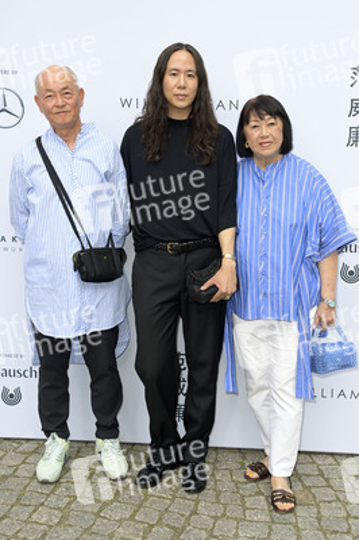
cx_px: 180
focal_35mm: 42
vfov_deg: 46.4
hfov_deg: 31.8
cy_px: 270
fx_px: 629
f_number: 5.6
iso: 640
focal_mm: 42
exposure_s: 1/250
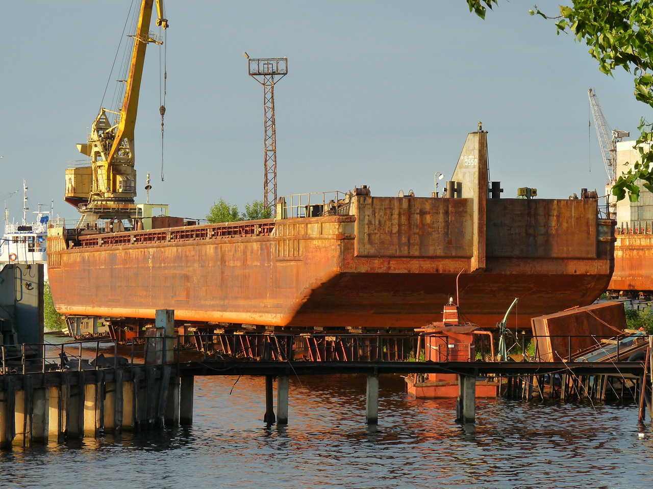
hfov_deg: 10.7
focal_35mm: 184
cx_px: 326
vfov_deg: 8.1
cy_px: 244
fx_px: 3471
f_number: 4.5
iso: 160
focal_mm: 32.7
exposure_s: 1/200
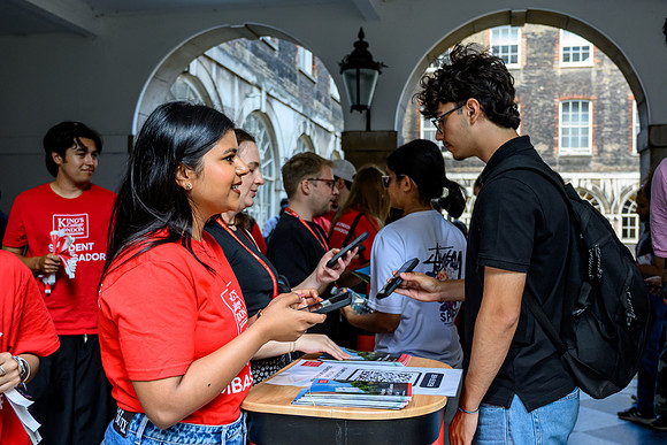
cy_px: 222
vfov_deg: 36.8
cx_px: 334
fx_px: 669
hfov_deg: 53.0
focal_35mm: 36
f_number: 4
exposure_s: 1/320
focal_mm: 24
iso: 1250
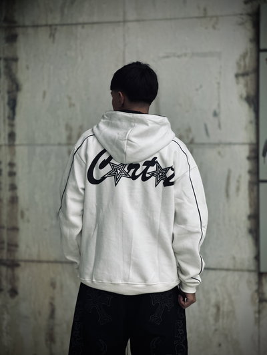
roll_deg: +0.0
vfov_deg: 25.3
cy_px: 178
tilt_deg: -2.3
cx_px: 134
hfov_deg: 19.1
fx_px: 792
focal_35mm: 77
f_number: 2.8
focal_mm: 9
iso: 125
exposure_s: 1/121
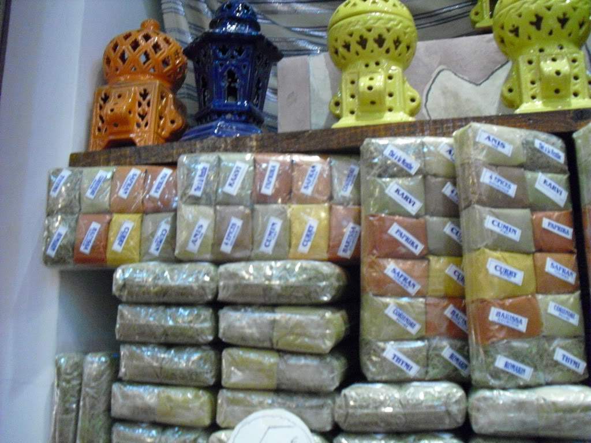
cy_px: 222
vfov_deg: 39.7
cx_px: 296
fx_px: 615
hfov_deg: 51.4
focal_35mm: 36
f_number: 3.1
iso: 800
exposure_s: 1/60
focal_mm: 6.3
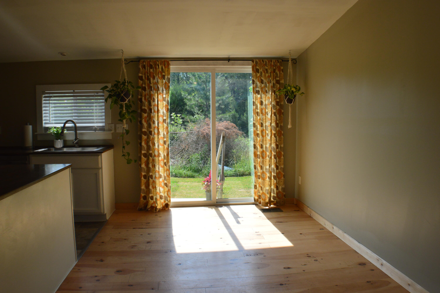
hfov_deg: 53.2
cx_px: 220
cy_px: 146
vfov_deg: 36.8
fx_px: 440
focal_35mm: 36
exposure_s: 1/200
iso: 400
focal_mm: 24
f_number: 10
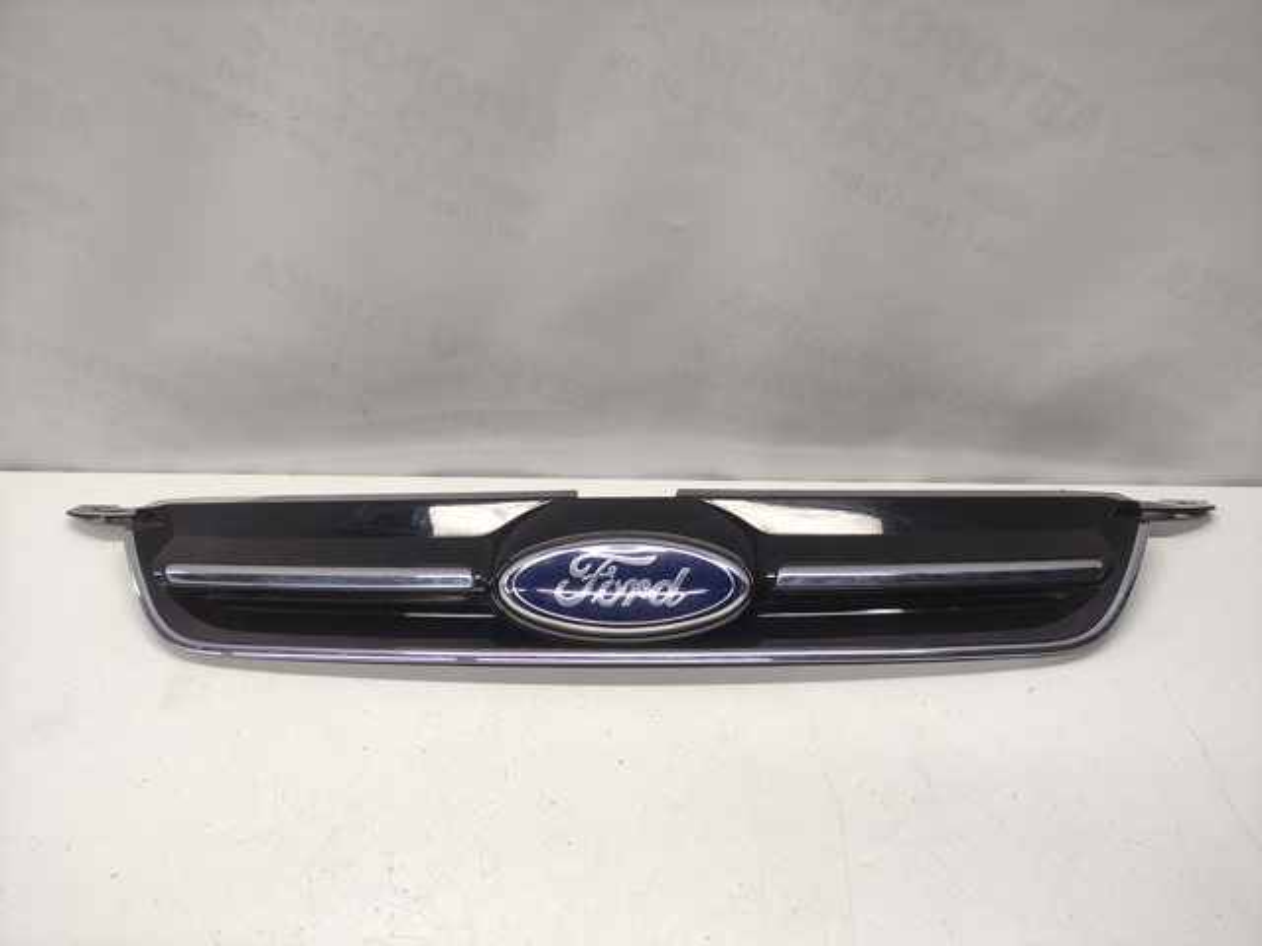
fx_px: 911
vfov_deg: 54.9
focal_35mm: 25
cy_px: 473
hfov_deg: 69.4
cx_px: 631
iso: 156
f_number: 1.89
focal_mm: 5.43
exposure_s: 1/100
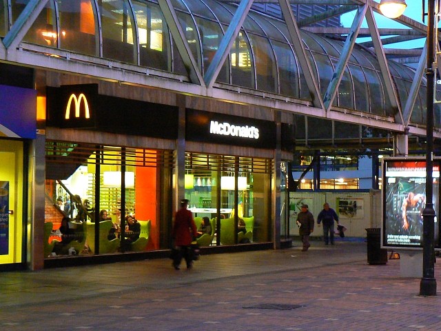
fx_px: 1006
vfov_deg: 18.7
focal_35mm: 79
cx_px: 220
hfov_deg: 24.7
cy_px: 166
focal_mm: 10.9
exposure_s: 1/13
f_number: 3.2
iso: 400
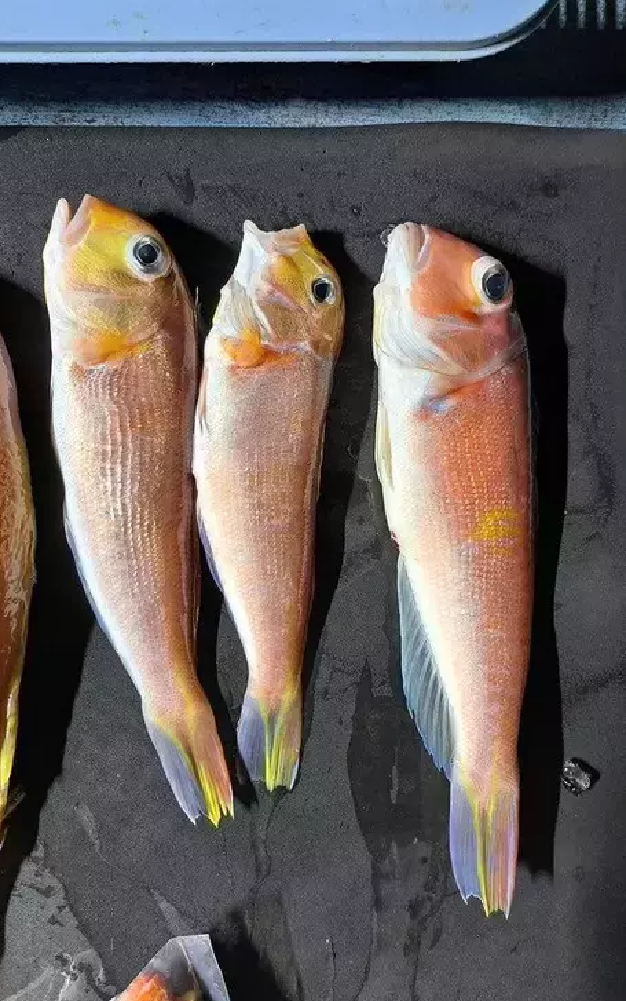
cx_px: 319
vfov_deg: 66.3
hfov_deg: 44.6
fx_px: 764
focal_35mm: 28
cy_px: 461
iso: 50
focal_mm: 5.23
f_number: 1.8
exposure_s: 1/50
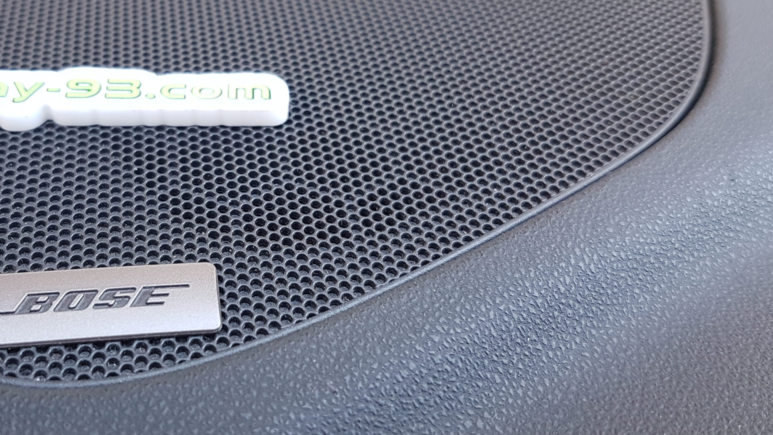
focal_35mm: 39
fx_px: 799
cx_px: 265
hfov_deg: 50.8
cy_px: 198
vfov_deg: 30.4
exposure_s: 1/50
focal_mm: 4.2
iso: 50
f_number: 1.7
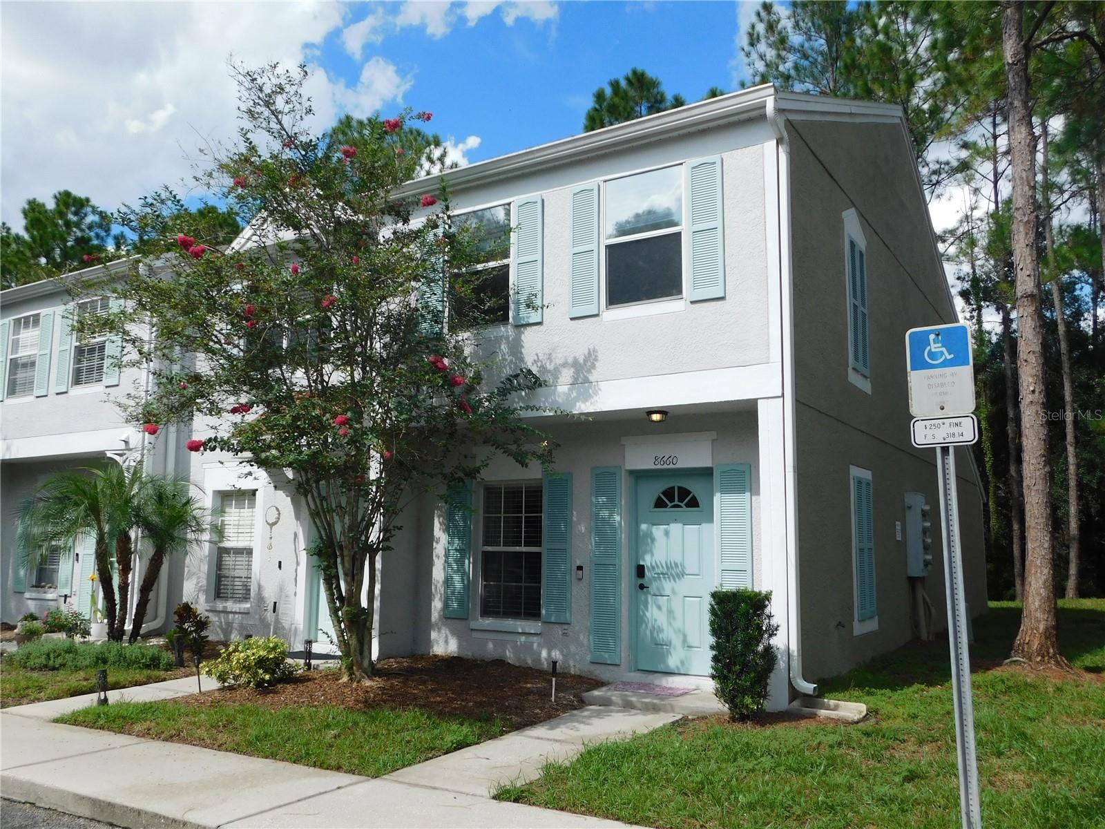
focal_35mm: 28
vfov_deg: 49.7
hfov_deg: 63.4
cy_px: 414
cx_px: 552
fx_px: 894
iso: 125
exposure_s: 1/400
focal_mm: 4.9
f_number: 6.4
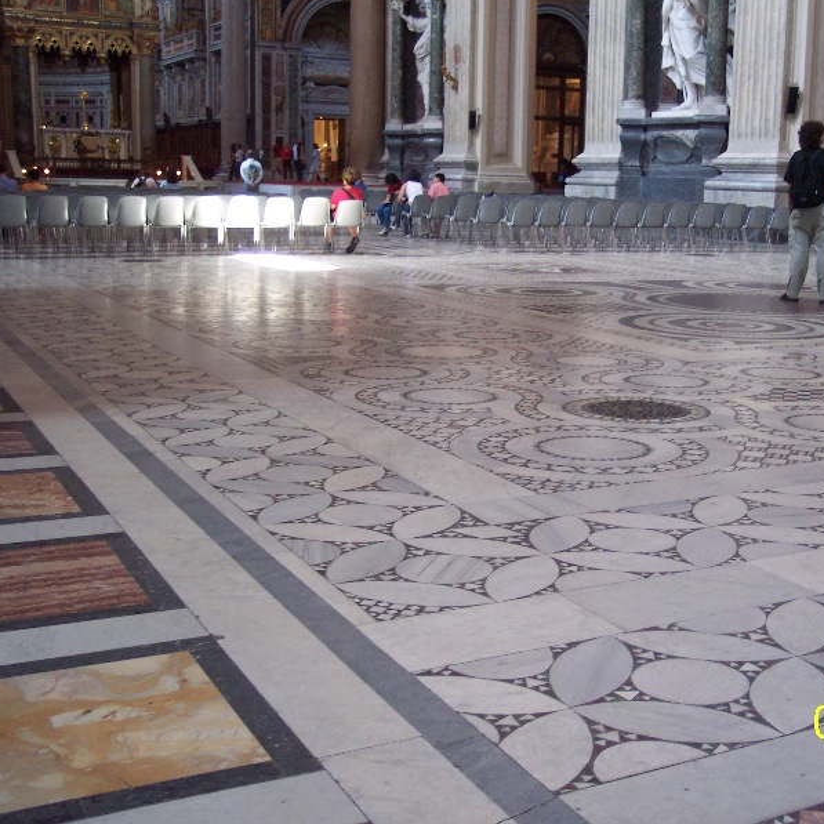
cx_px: 530
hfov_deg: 37.3
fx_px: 1212
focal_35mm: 45
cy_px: 411
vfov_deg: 37.6
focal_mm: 8
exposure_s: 1/15
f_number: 2.8
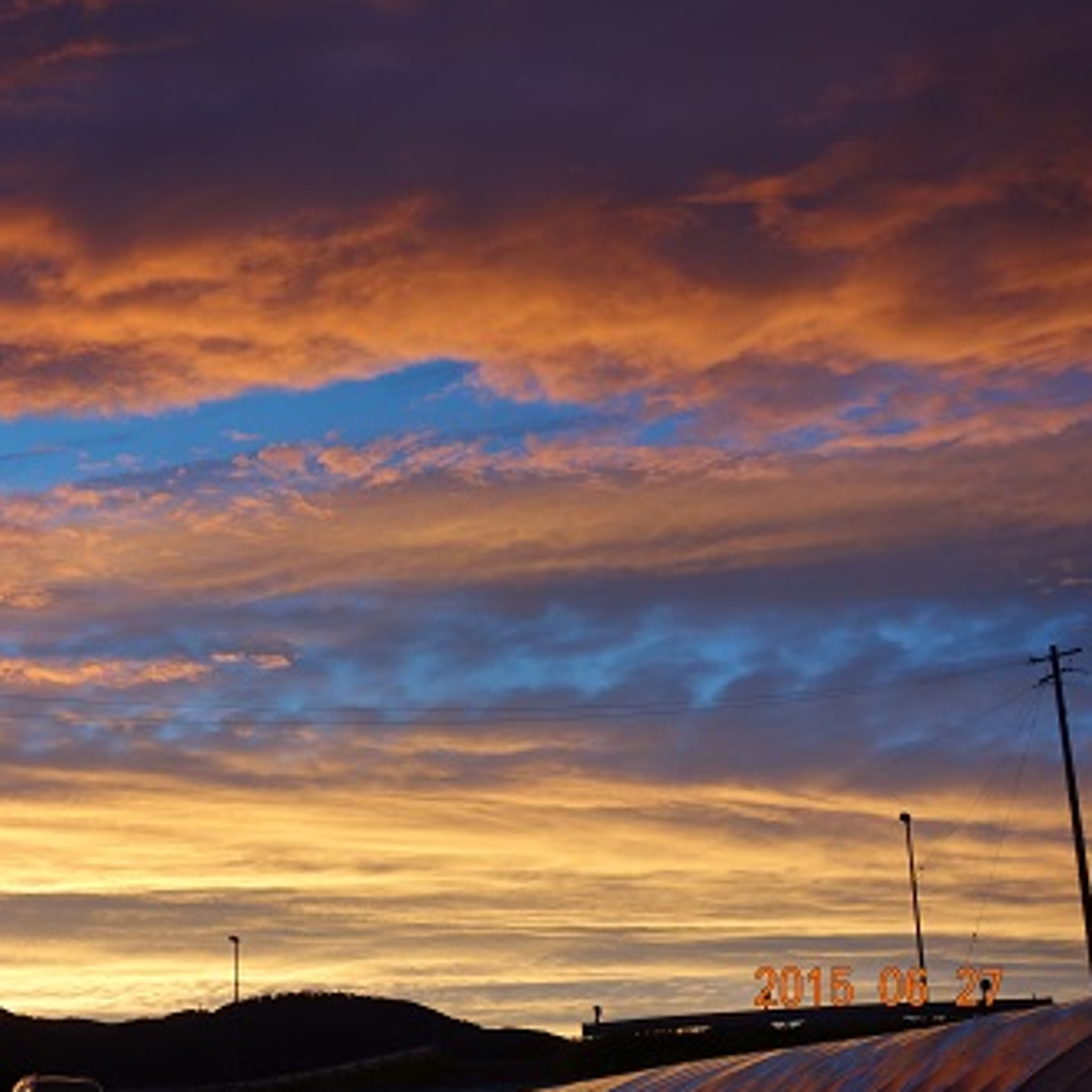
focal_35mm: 54
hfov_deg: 31.1
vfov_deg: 31.6
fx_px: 1927
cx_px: 285
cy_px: 548
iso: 160
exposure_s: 1/125
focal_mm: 15.45
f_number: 3.5
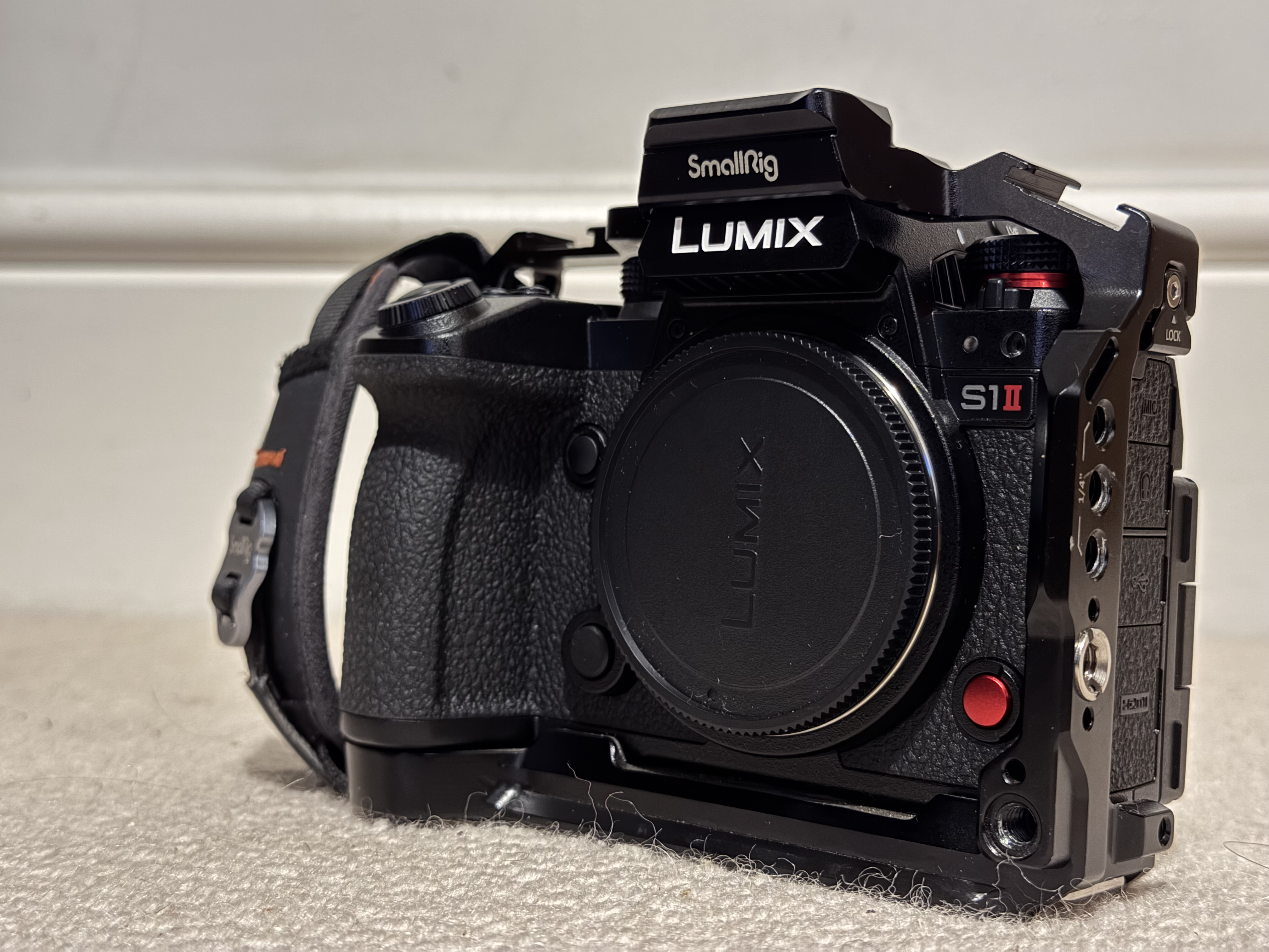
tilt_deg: -0.5
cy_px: 476
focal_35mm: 48
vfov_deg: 30.3
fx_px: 1760
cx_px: 634
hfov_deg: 39.7
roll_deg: +0.1
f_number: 1.78
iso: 640
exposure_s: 1/9
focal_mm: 6.76
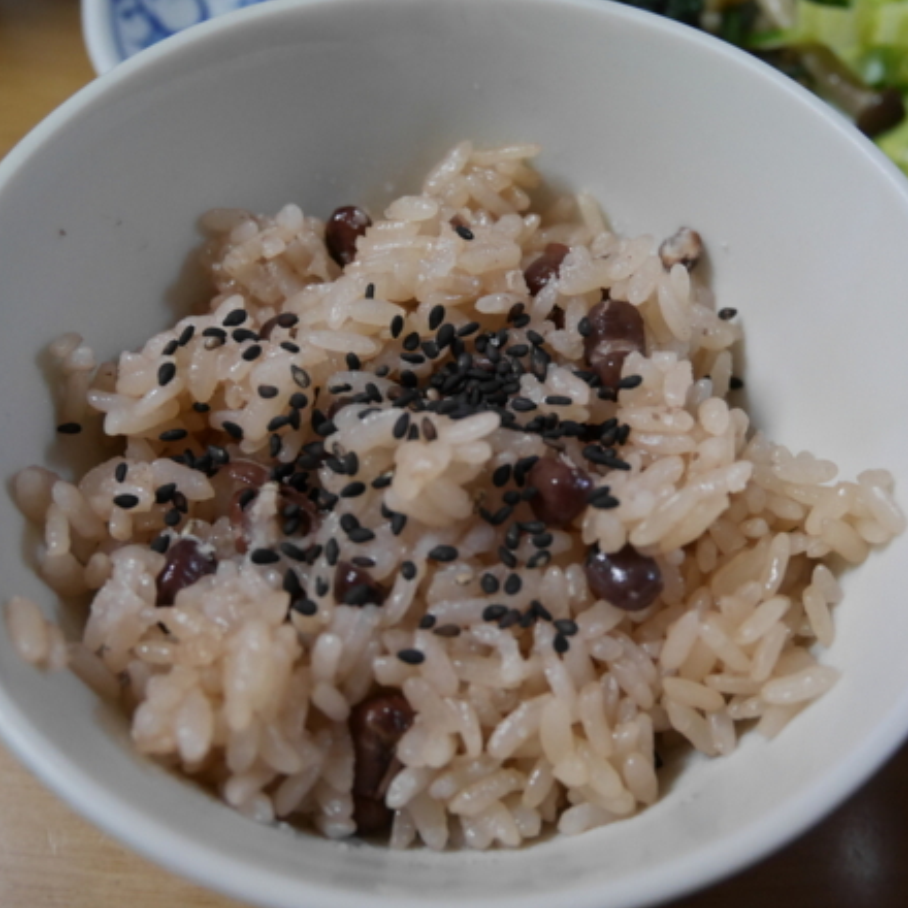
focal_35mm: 41
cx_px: 481
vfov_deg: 40.9
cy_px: 451
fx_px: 1217
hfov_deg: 40.9
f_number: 4.1
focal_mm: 17
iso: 1600
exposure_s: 1/60
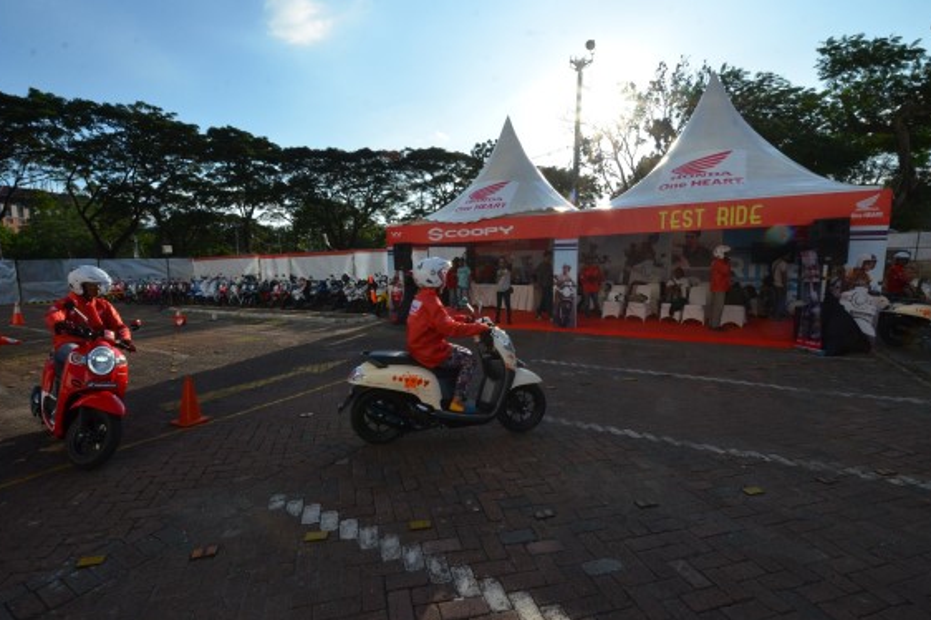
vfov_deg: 73.7
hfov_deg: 96.7
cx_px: 446
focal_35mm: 16
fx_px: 414
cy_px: 303
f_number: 16
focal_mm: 10
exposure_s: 1/1000
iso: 1250
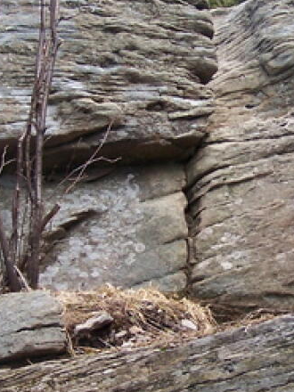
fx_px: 1336
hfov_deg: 12.5
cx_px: 259
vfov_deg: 16.7
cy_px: 228
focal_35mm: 118
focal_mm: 6.3
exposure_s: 1/200
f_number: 2.8
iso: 80
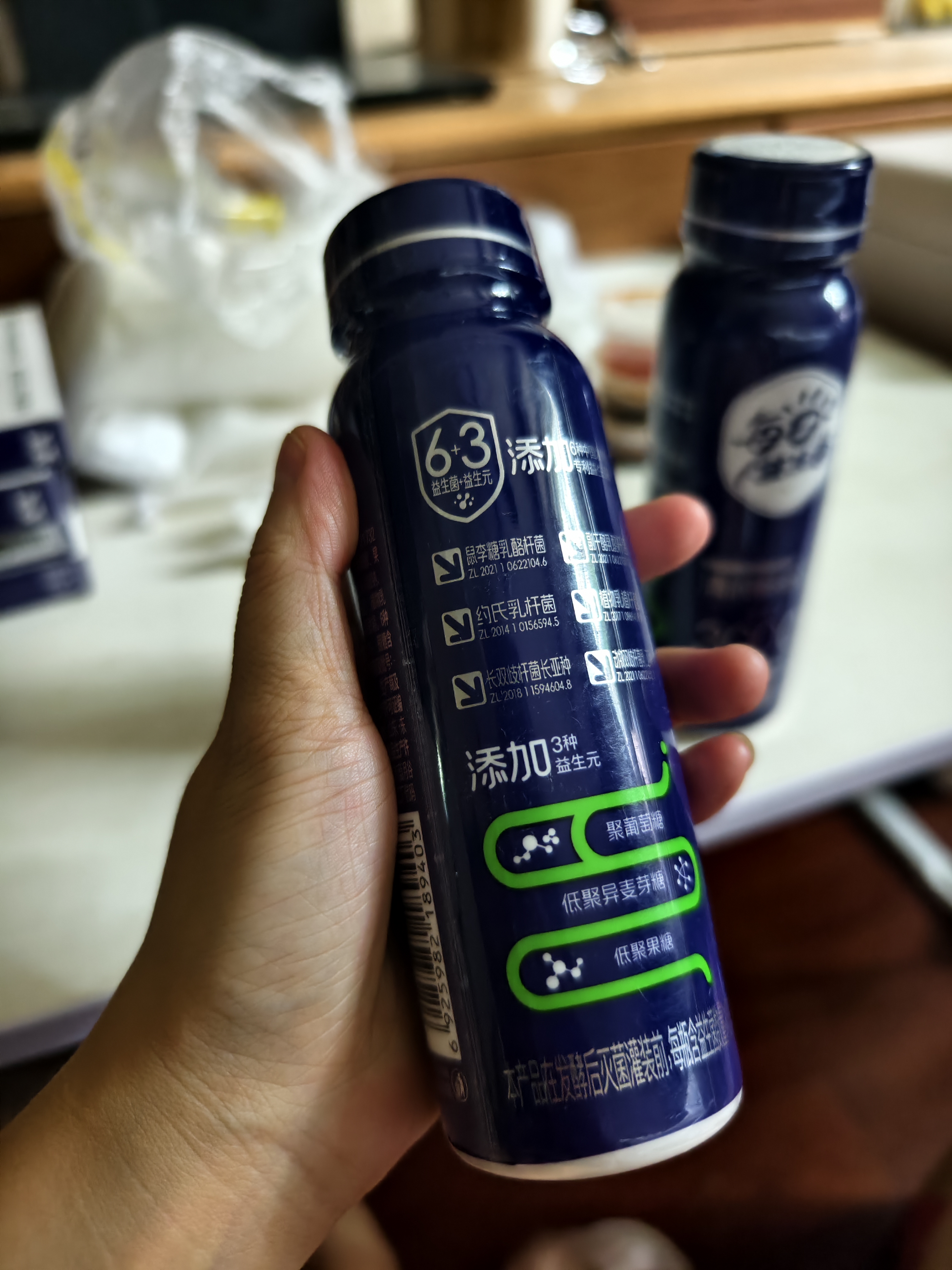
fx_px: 843
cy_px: 635
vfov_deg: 73.9
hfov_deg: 58.9
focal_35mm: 23
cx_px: 476
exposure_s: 1/100
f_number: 1.75
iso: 1277
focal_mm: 8.67
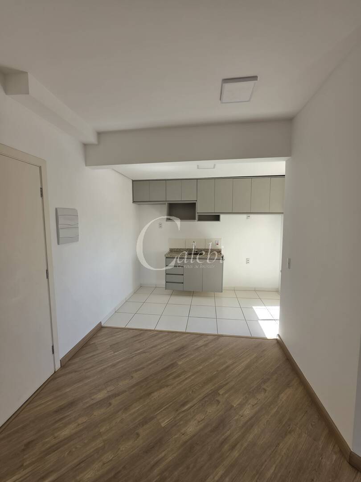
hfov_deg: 89.9
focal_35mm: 13
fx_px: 181
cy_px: 241
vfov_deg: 106.2
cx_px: 180
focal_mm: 2.2
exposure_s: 1/120
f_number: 1.9
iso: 16
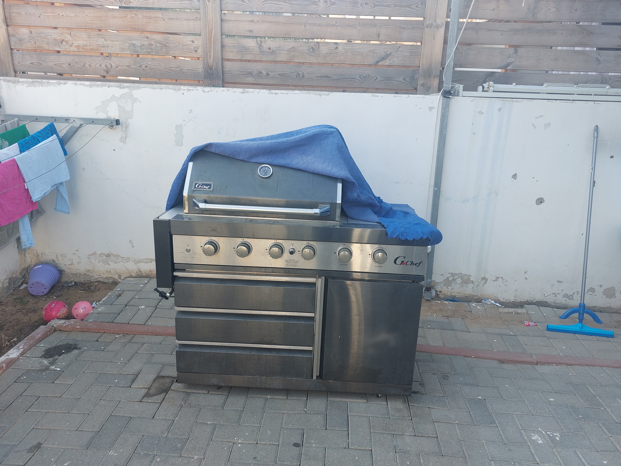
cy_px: 233
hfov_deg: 71.6
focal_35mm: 24
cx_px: 310
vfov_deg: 56.8
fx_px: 431
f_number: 1.8
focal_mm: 5.23
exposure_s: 1/190
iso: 25
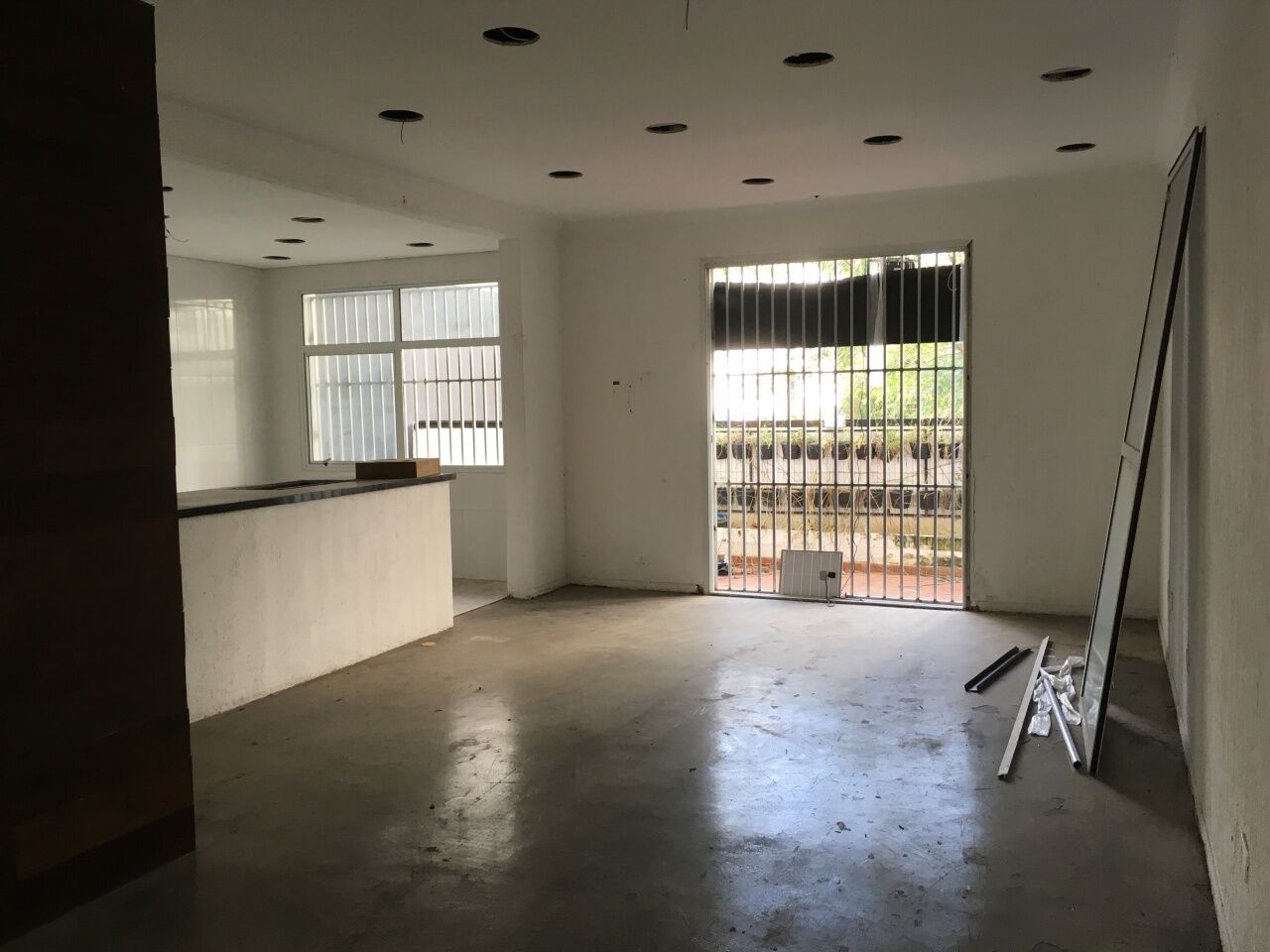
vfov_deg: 48.2
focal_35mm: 29
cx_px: 635
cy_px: 476
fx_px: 1064
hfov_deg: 61.7
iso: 25
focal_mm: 4.15
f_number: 2.2
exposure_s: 1/30
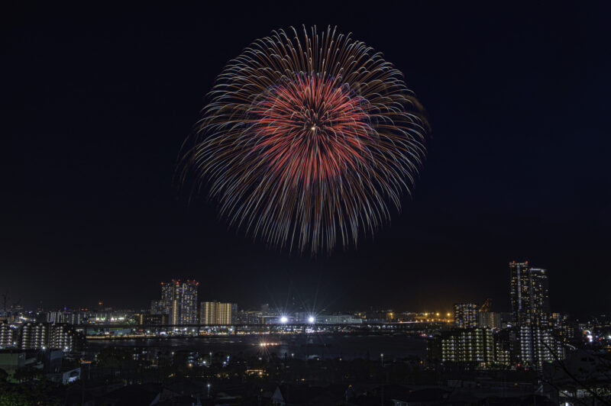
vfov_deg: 35.0
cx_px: 306
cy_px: 203
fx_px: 644
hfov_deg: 50.7
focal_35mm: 38
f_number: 18
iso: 100
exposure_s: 13
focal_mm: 38
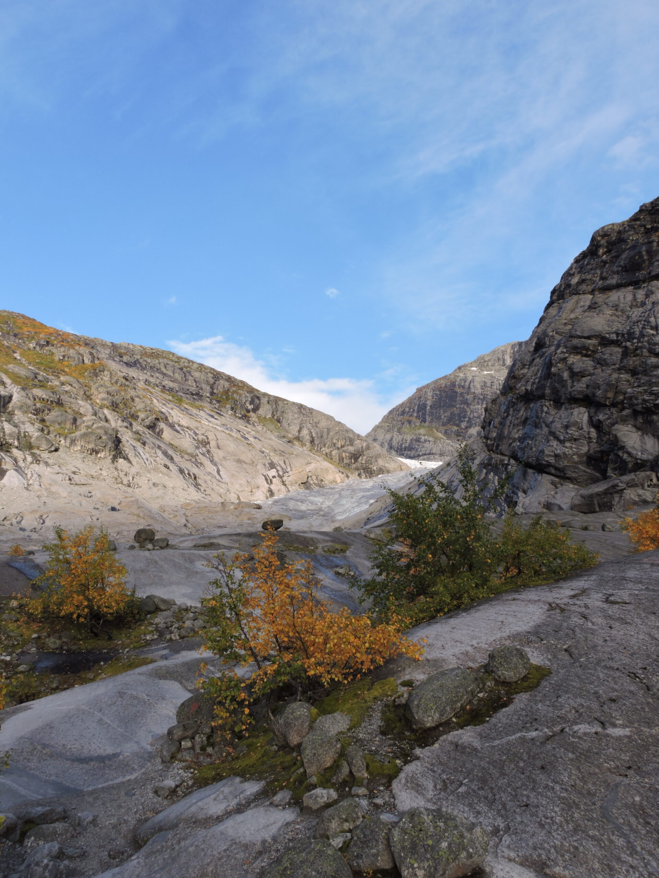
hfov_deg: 46.8
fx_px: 761
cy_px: 439
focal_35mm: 30
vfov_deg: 60.0
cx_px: 330
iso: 100
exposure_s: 1/125
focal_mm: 5.4
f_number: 8
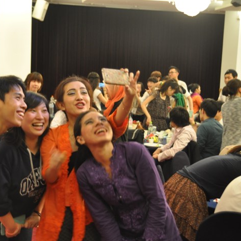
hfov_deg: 29.3
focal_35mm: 58
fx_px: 457
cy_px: 121
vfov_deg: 29.6
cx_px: 74
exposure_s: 1/30
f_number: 2.8
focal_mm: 30
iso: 1000
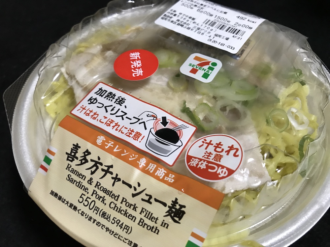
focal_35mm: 28
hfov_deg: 63.4
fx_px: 267
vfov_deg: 49.7
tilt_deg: -52.6
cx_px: 165
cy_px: 124
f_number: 1.8
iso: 50
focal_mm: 3.99
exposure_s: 1/15
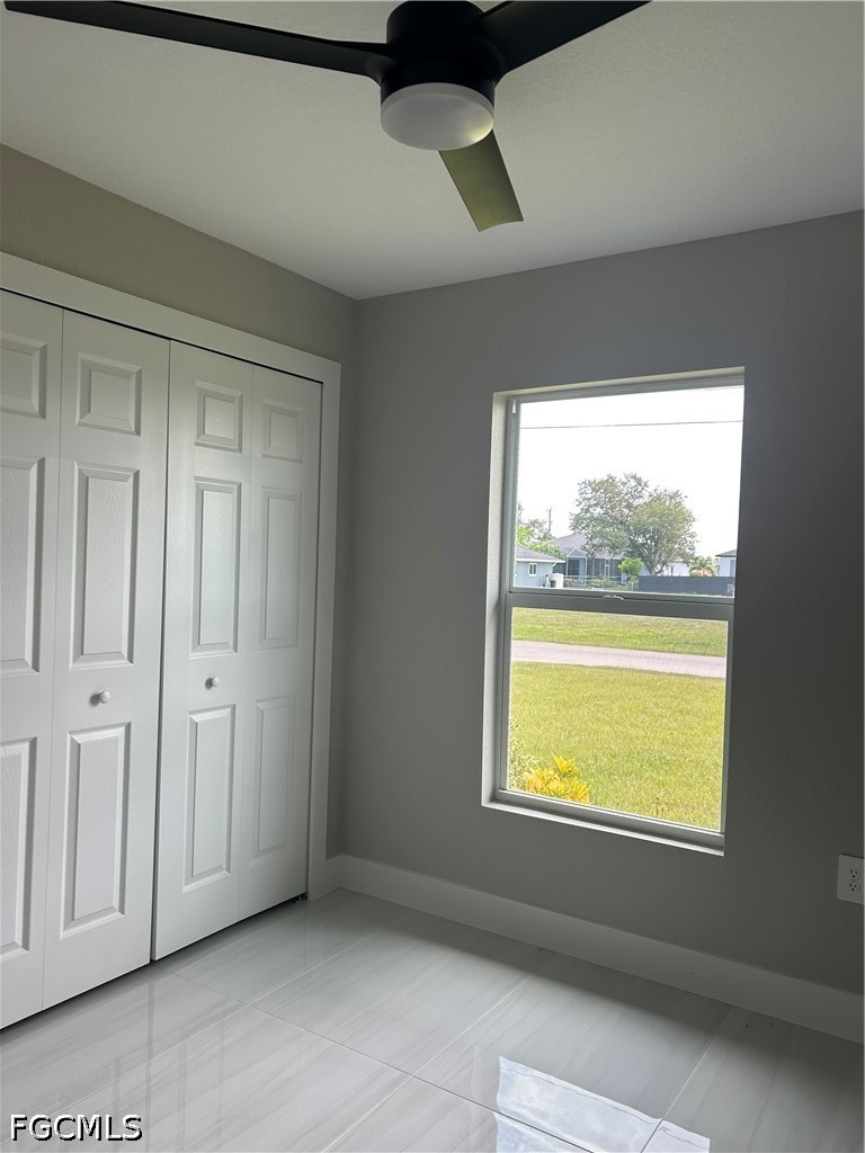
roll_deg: -0.4
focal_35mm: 26
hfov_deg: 53.1
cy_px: 576
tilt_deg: -0.3
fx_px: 866
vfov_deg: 67.3
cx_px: 432
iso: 40
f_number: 1.5
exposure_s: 1/210
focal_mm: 5.7
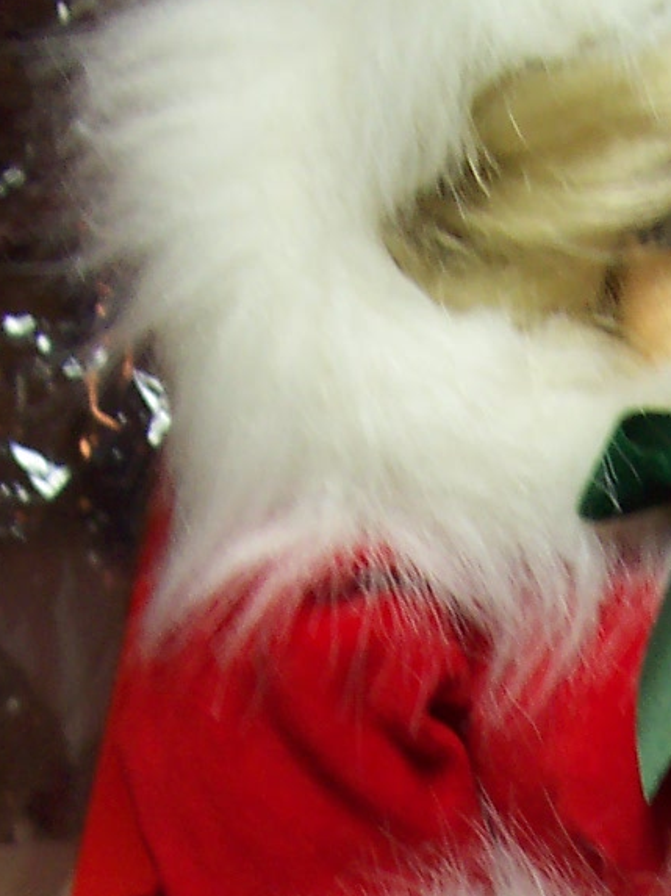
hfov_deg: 13.6
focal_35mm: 107
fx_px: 2769
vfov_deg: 16.9
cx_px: 663
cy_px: 1276
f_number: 2.8
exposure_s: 1/30
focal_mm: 5.6
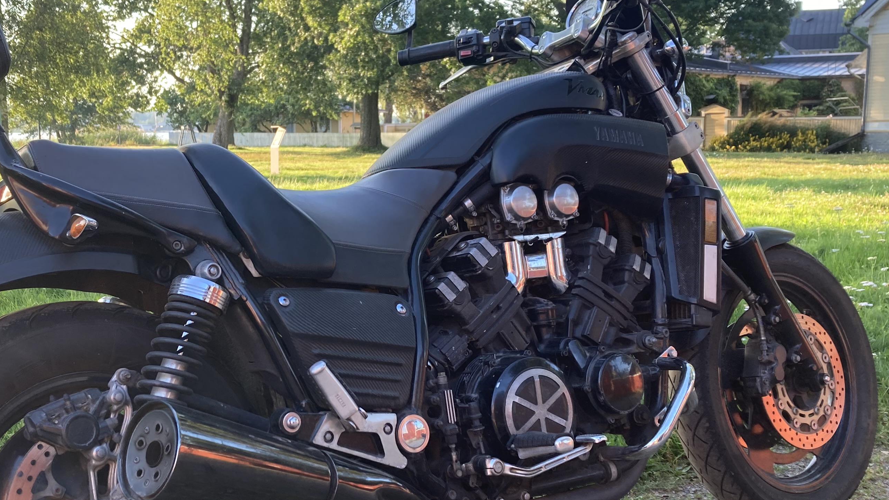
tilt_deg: -7.2
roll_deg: +0.1
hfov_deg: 42.6
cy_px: 307
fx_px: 1131
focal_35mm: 48
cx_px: 332
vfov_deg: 24.9
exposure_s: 1/121
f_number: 1.8
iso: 25
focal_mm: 3.99
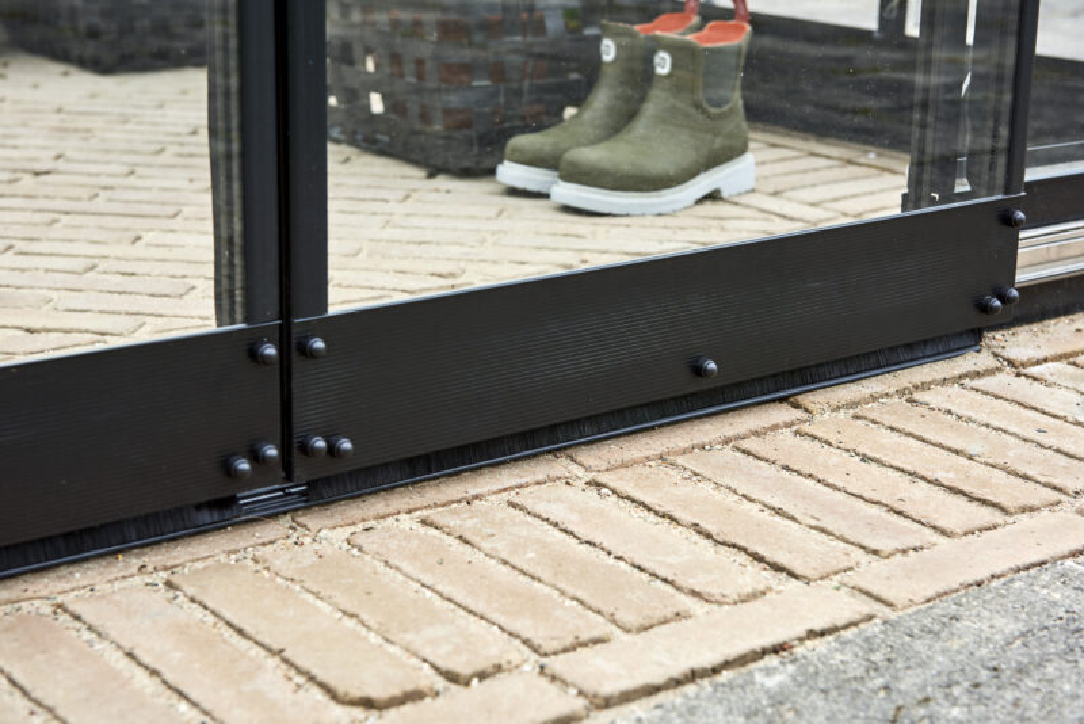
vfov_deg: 19.5
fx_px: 2108
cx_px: 542
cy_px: 362
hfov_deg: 28.8
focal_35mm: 70
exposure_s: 1/200
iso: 100
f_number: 8
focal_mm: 70
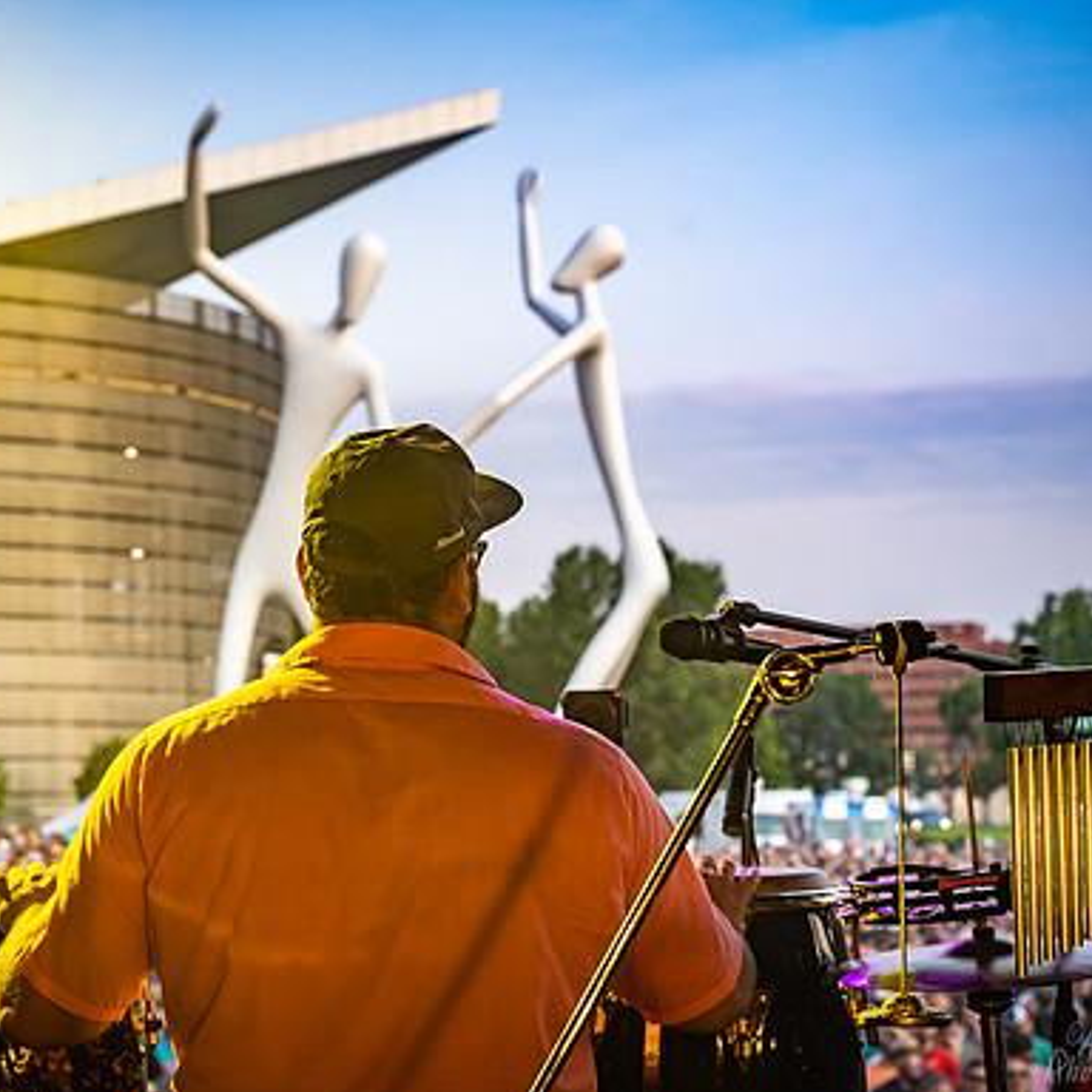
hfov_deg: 21.6
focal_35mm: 80
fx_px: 2855
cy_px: 548
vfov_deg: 21.7
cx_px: 409
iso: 400
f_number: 6.3
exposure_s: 1/320
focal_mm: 61
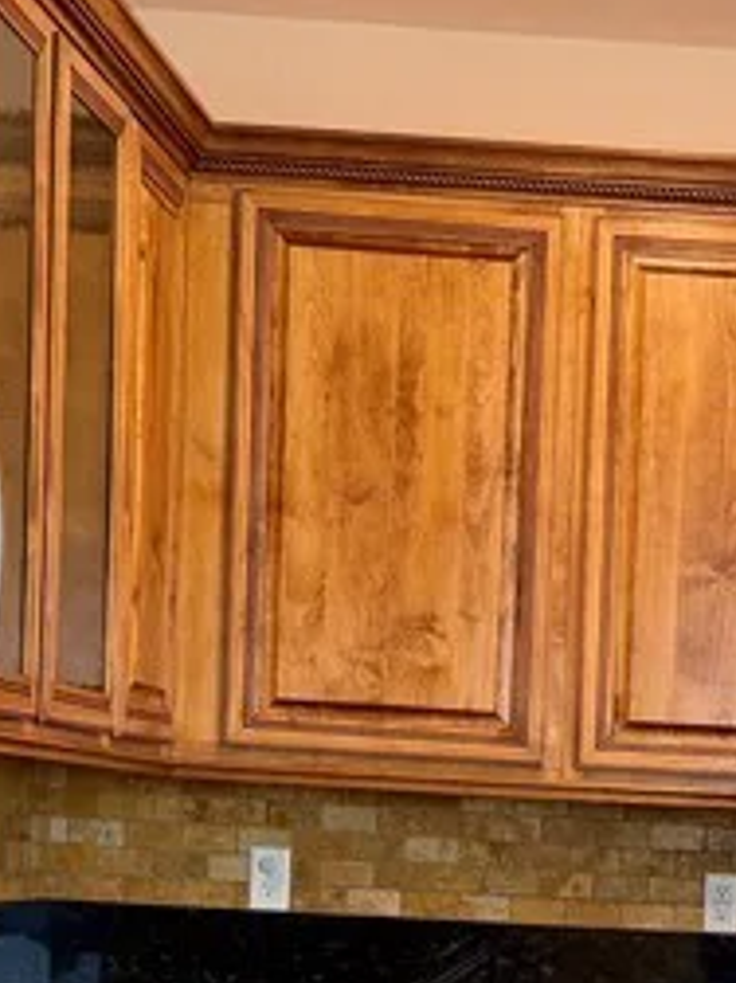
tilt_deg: -4.9
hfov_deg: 14.7
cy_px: 1065
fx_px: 2781
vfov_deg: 19.3
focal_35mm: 98
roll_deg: -2.5
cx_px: 834
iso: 125
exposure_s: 1/60
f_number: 1.78
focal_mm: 6.76
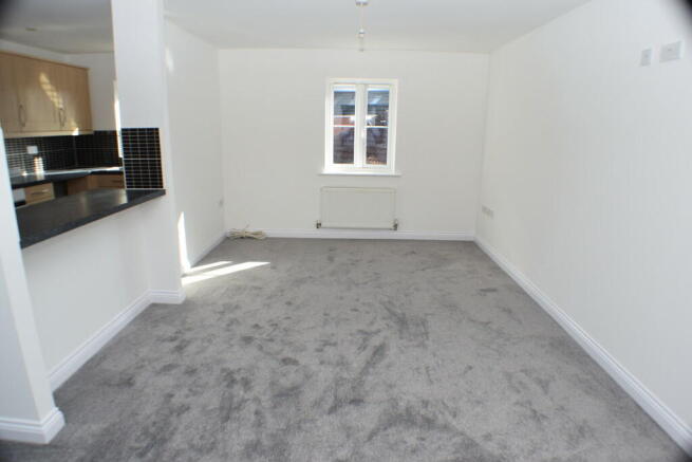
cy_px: 231
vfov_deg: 48.0
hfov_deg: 67.4
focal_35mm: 27
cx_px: 346
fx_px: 519
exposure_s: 1/160
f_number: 6.3
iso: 400
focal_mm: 18
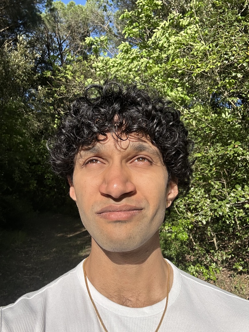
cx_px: 124
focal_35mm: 30
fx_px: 288
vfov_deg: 60.0
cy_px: 166
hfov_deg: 46.8
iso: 25
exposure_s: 1/1038
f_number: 1.9
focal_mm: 2.69
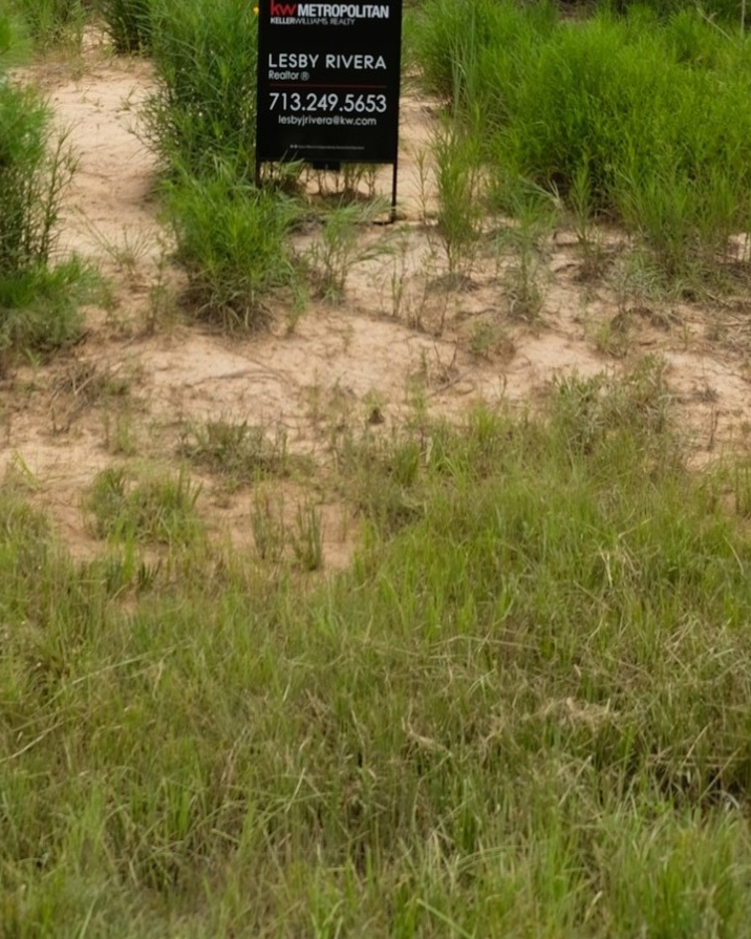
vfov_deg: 15.6
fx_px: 3334
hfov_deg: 12.8
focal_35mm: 120
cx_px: 258
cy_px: -101
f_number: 5.6
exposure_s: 1/800
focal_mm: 35
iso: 400
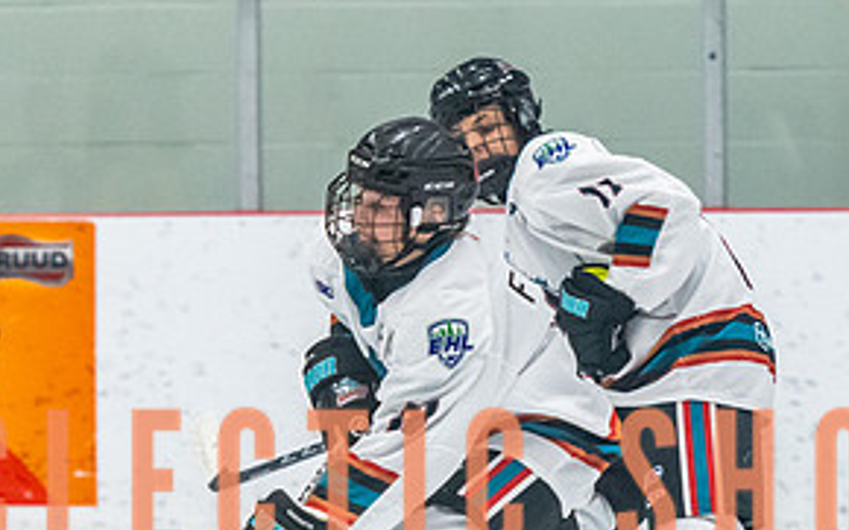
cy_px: 514
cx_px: 421
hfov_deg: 4.9
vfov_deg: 3.1
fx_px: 9945
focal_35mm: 430
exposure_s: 1/800
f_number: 2.8
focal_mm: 125
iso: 4000
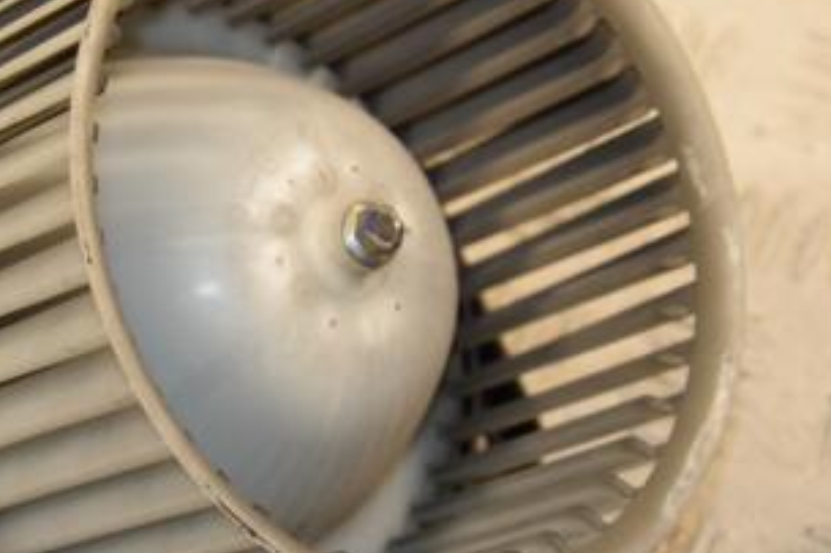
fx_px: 4222
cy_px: 289
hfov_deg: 11.2
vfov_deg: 7.5
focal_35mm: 183
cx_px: 155
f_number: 6.3
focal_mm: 62
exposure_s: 1/200
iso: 800
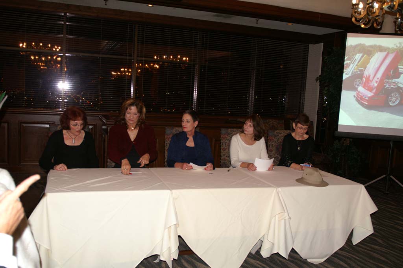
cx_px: 202
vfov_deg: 39.9
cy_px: 134
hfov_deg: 57.3
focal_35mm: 33
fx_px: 369
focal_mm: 22
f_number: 3.5
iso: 200
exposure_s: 1/60
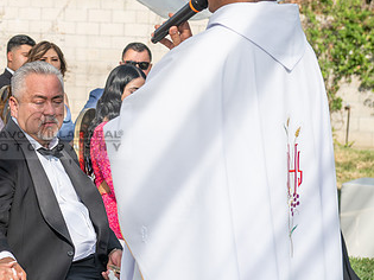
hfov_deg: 15.7
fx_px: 1339
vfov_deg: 11.9
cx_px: 31
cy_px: 131
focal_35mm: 124
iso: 200
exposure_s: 1/640
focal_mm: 70
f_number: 5.6
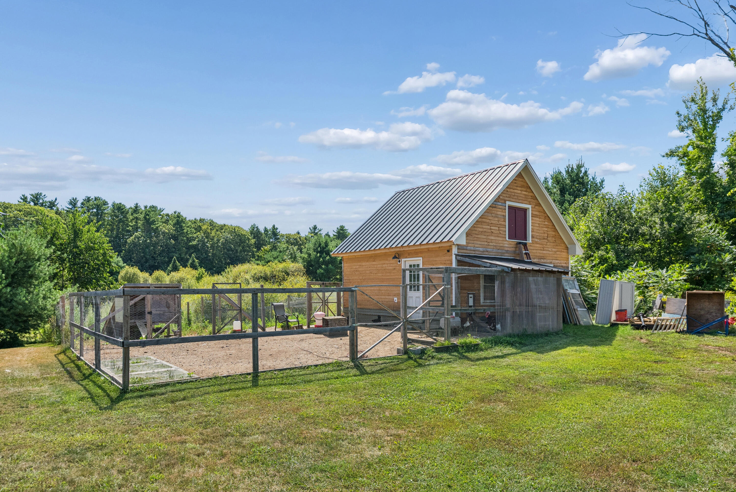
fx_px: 450
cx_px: 368
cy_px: 246
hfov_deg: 78.6
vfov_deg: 57.3
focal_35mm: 22
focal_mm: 22
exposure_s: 1/1000
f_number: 7.1
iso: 640
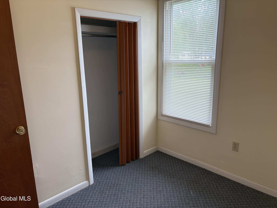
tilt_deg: -13.2
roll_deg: +0.9
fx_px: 208
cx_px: 138
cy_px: 104
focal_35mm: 26
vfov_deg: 53.1
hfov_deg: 67.3
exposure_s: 1/120
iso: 64
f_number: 1.6
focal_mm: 5.96
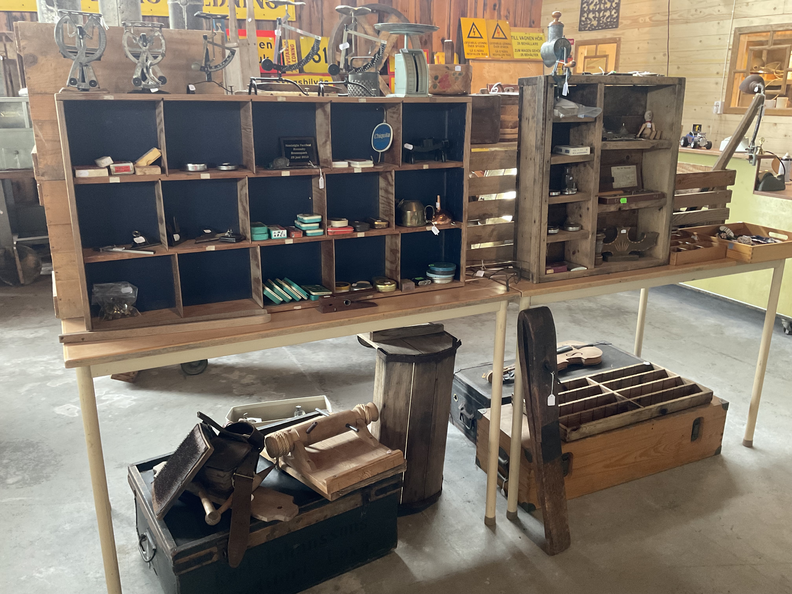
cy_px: 297
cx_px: 396
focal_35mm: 29
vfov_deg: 48.2
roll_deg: -0.3
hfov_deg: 61.7
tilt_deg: -17.4
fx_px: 664
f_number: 1.8
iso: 200
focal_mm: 3
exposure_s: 1/40
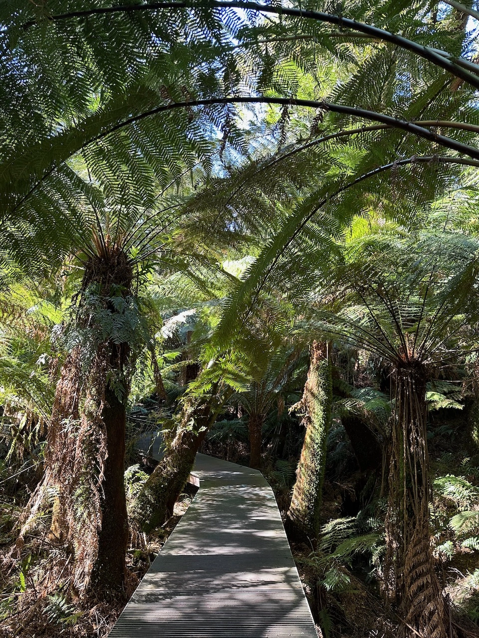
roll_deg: -0.5
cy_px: 319
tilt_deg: +9.0
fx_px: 443
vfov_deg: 71.6
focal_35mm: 24
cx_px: 240
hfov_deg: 56.8
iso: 200
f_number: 1.8
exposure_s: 1/121
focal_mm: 6.9
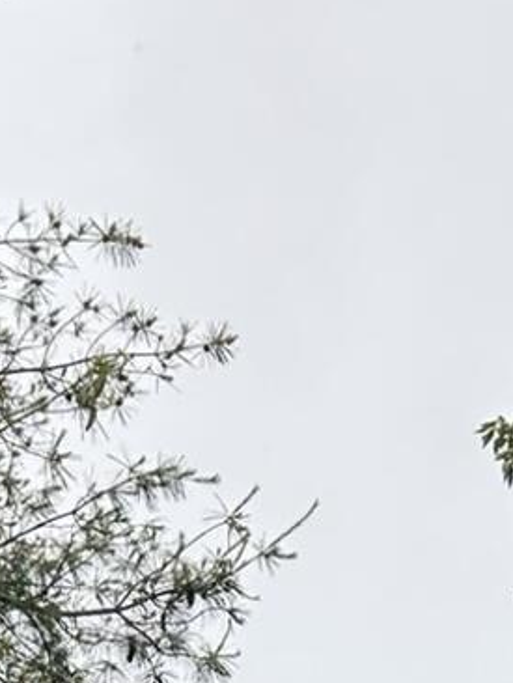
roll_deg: +3.8
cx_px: 304
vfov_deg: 12.3
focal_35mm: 142
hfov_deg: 10.5
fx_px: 2803
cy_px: 1377
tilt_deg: +15.6
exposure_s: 1/502
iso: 50
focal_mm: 5.7
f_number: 1.5
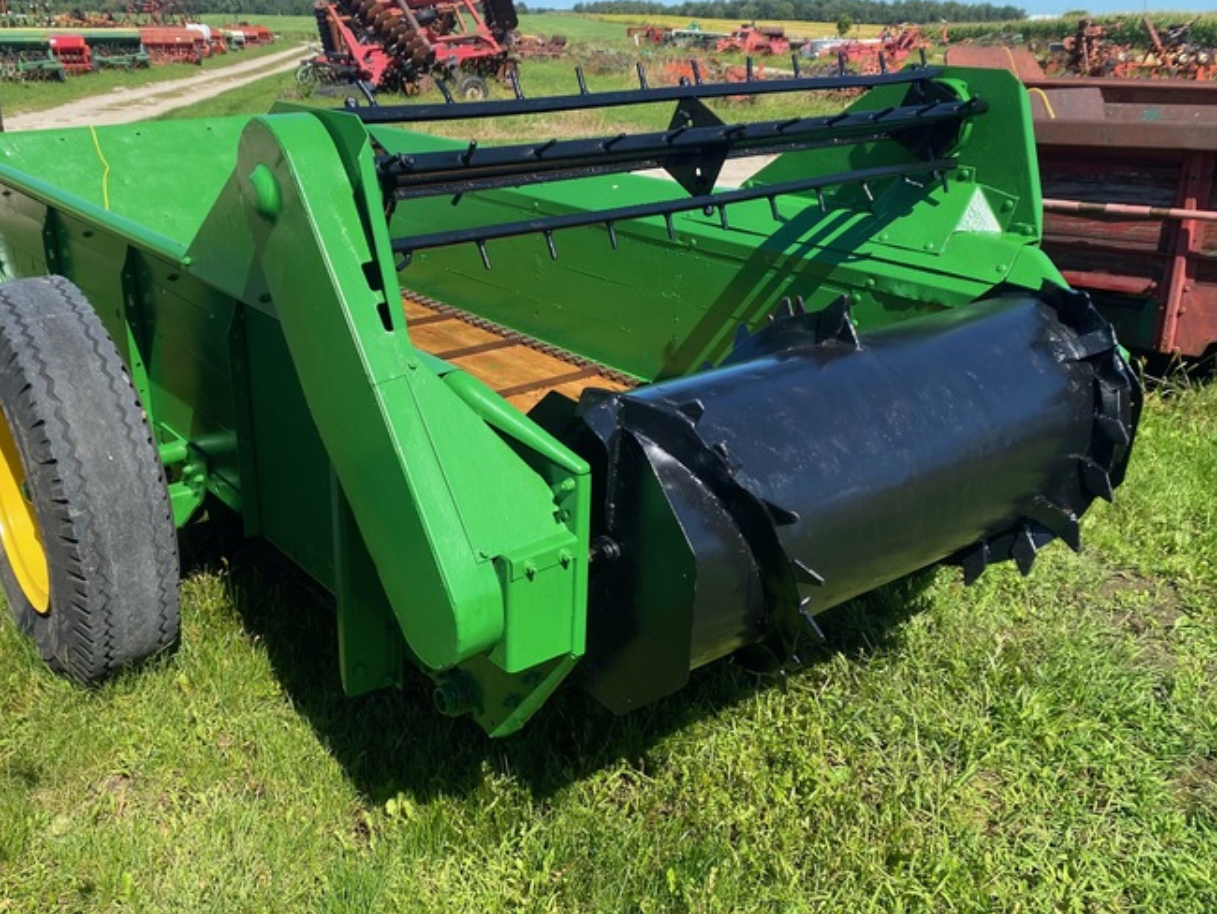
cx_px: 543
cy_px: 403
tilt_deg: -18.1
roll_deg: -1.9
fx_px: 1125
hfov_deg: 56.7
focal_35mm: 32
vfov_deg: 44.1
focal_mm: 4.25
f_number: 1.8
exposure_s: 1/1565
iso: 32
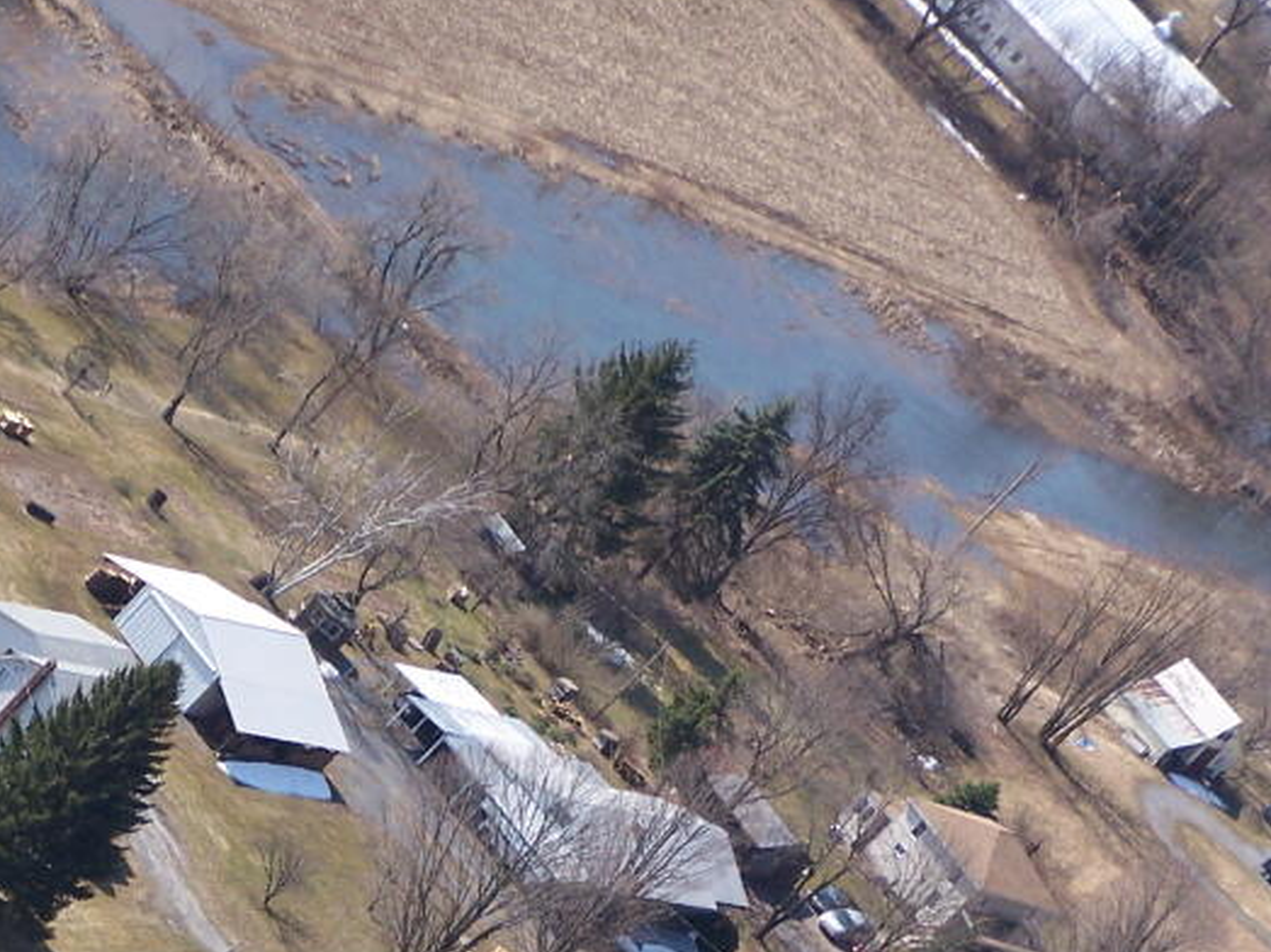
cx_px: 654
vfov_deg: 5.5
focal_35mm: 272
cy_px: 920
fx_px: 9985
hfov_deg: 7.3
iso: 80
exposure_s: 1/800
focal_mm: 23.1
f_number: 3.2
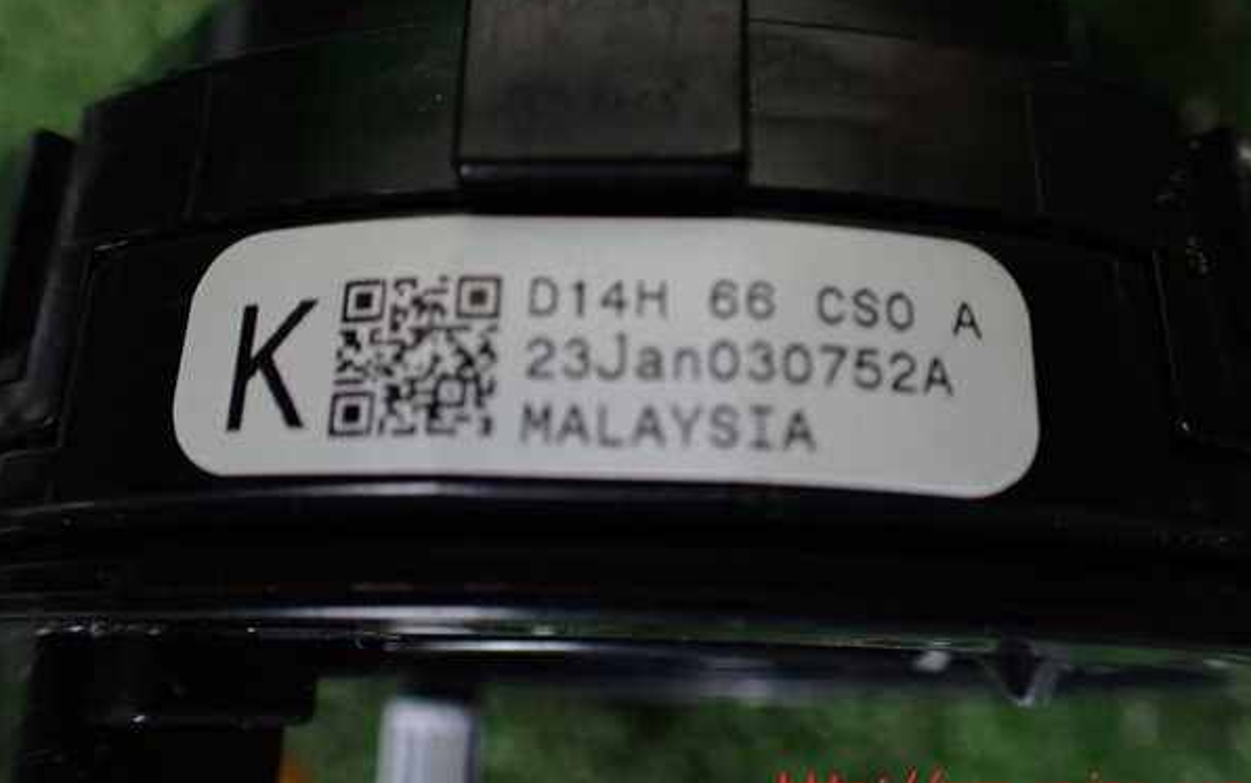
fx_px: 1091
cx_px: 623
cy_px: 348
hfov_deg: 59.6
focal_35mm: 32
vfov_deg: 39.4
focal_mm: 5.4
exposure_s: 1/125
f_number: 2.3
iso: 320
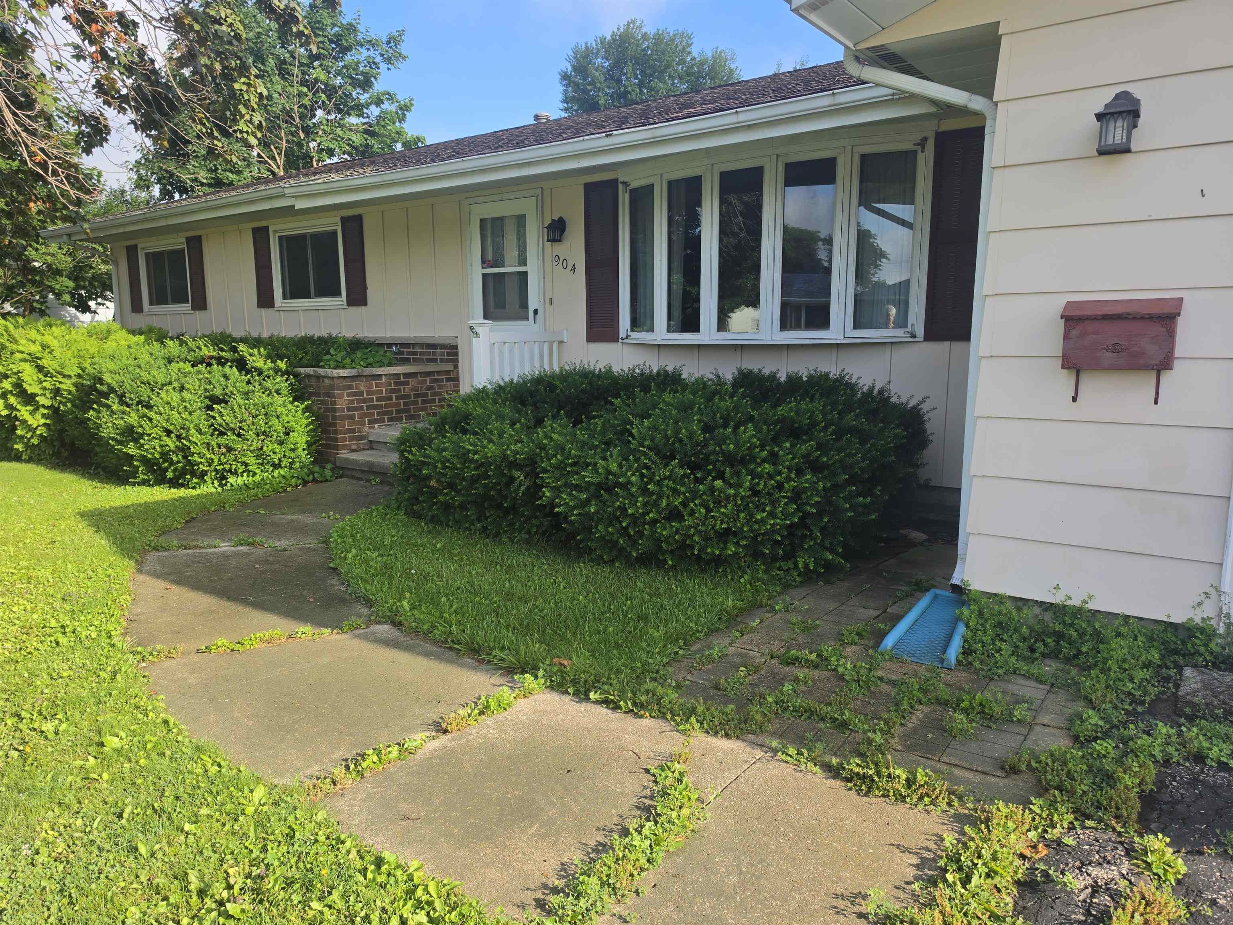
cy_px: 462
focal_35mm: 23
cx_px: 616
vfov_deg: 58.9
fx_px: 819
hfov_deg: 73.9
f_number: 1.4
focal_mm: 6.5
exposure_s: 1/2240
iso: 64
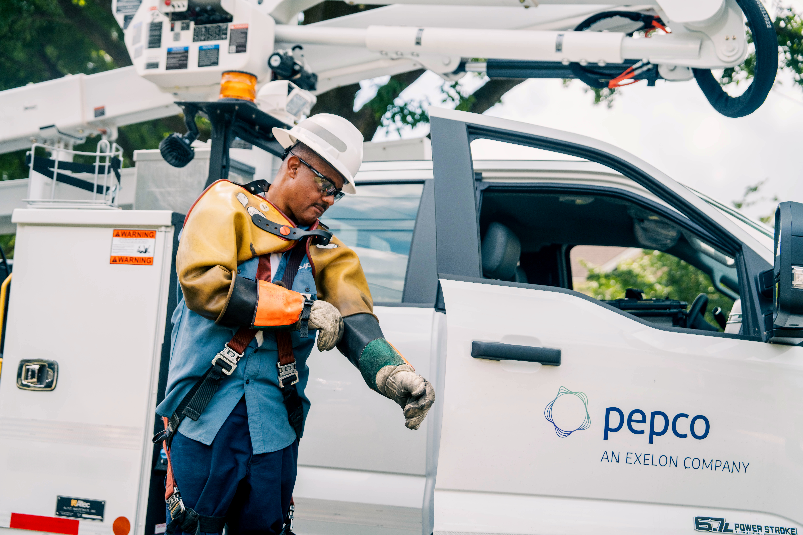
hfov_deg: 41.9
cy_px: 268
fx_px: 1048
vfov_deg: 28.6
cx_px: 402
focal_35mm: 47
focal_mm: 47
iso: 200
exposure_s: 1/2500
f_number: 2.8
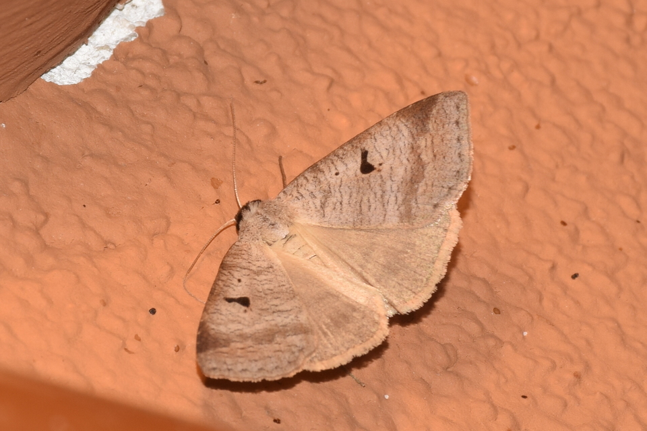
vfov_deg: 6.5
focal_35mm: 210
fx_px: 3774
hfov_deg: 9.8
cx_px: 324
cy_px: 216
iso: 100
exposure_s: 1/160
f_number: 13
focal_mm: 140
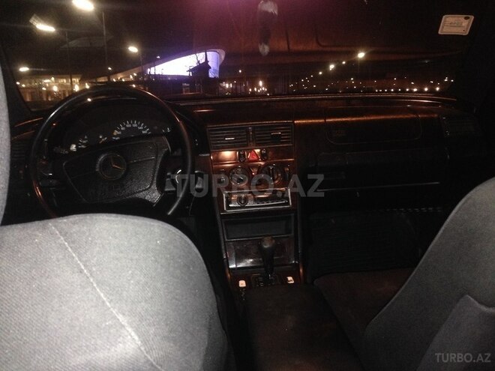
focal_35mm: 33
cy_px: 186
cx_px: 248
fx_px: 472
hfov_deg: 55.4
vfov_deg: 42.9
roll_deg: +0.3
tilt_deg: -11.0
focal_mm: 4.12
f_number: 2.4
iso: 320
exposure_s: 1/17
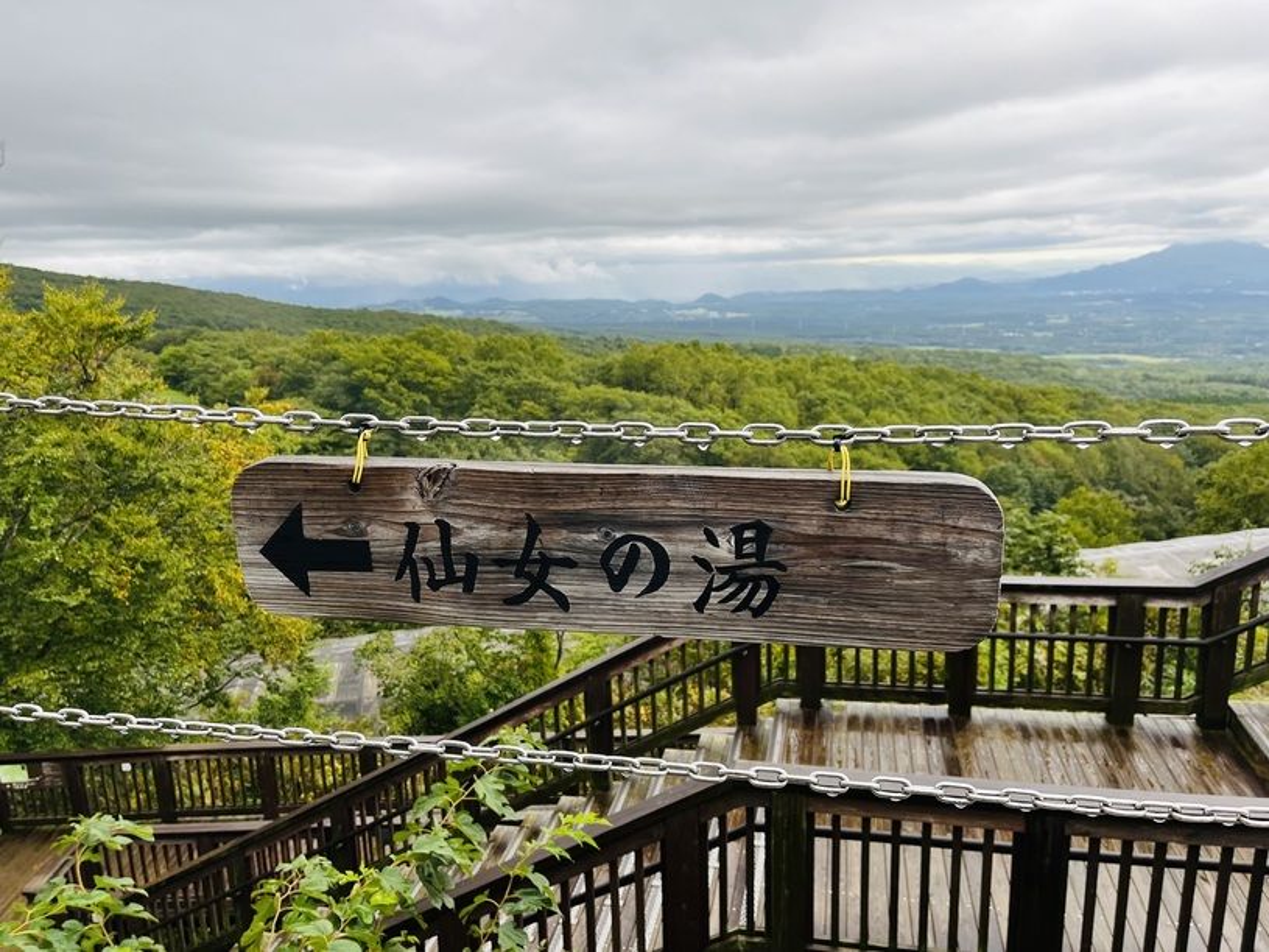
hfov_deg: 67.3
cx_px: 634
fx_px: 953
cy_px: 476
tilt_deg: -12.6
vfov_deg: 53.1
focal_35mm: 26
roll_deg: +2.7
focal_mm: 5.1
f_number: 1.6
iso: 80
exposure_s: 1/121
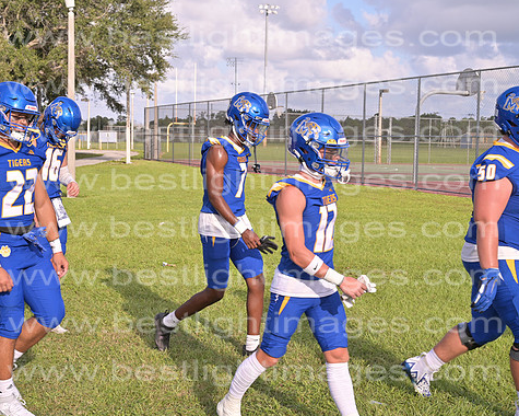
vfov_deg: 27.6
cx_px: 255
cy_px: 206
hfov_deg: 34.1
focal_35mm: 55
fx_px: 845
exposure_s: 1/250
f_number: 8
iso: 125
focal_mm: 48
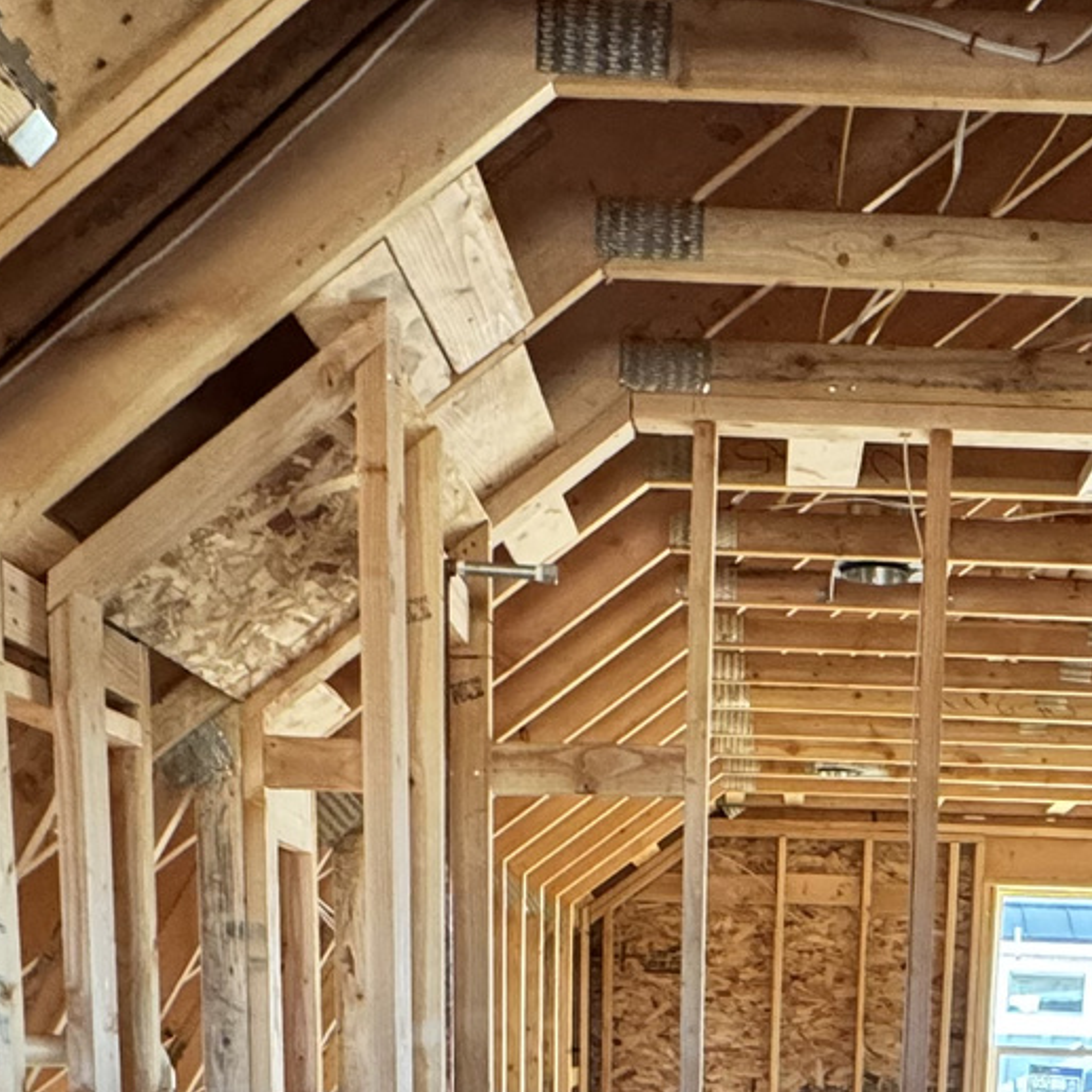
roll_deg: -2.3
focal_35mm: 49
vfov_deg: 28.5
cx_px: 762
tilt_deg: -11.9
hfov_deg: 34.2
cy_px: 1417
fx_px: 1749
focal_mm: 2.22
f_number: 2.2
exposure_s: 1/64
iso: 320
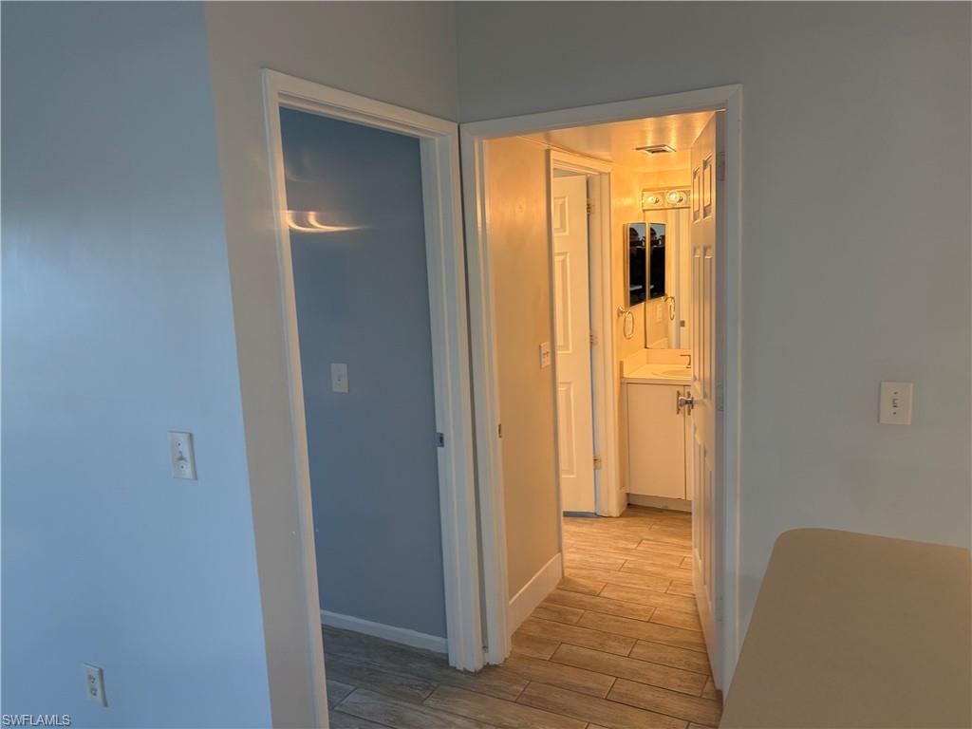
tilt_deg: -7.3
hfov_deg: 67.3
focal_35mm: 26
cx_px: 486
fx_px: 730
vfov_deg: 53.1
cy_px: 364
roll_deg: +2.9
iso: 125
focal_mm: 5.96
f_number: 1.6
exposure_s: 1/60
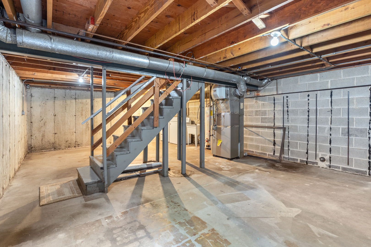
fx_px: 175
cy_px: 124
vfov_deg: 70.4
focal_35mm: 17
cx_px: 186
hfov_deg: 93.3
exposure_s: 1.6
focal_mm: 17
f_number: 7.1
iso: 800
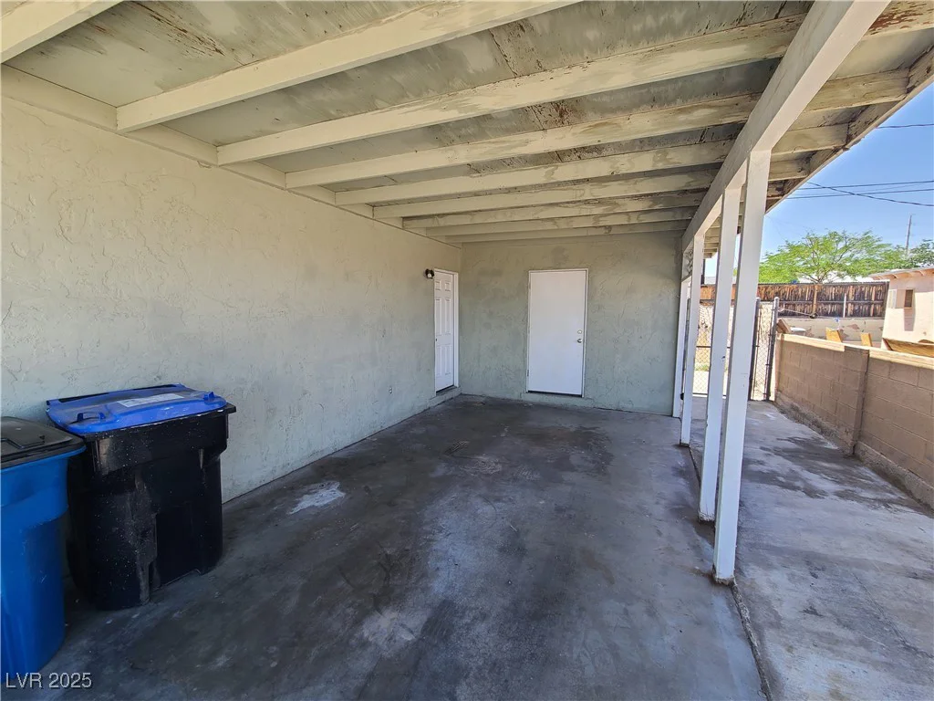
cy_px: 350
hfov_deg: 106.2
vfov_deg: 89.9
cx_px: 467
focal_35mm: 13
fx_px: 351
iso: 50
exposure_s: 1/295
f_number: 2.2
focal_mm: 2.2
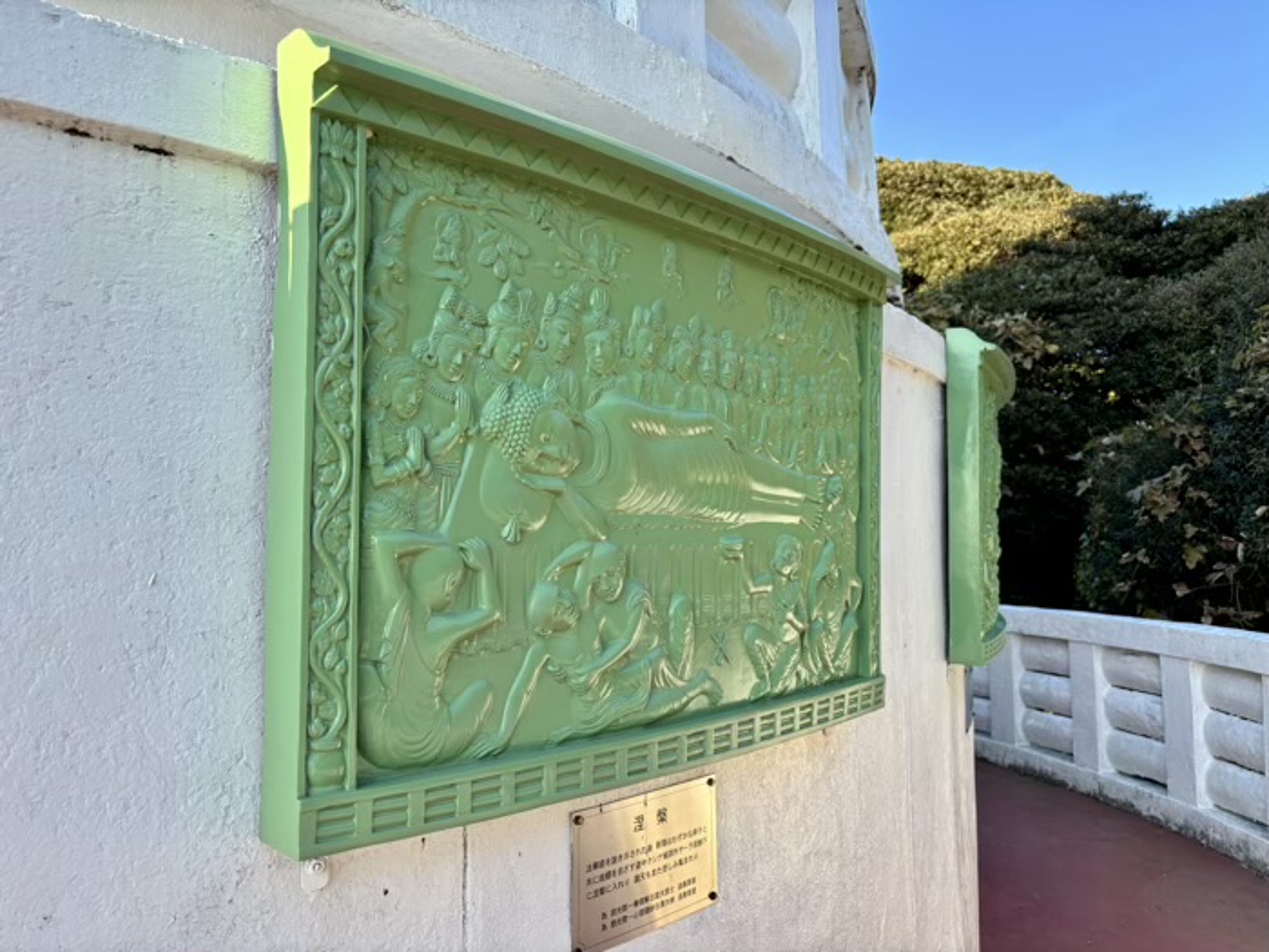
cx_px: 634
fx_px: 953
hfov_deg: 67.3
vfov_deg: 53.1
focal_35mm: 26
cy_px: 476
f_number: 1.6
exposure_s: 1/851
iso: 50
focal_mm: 5.96
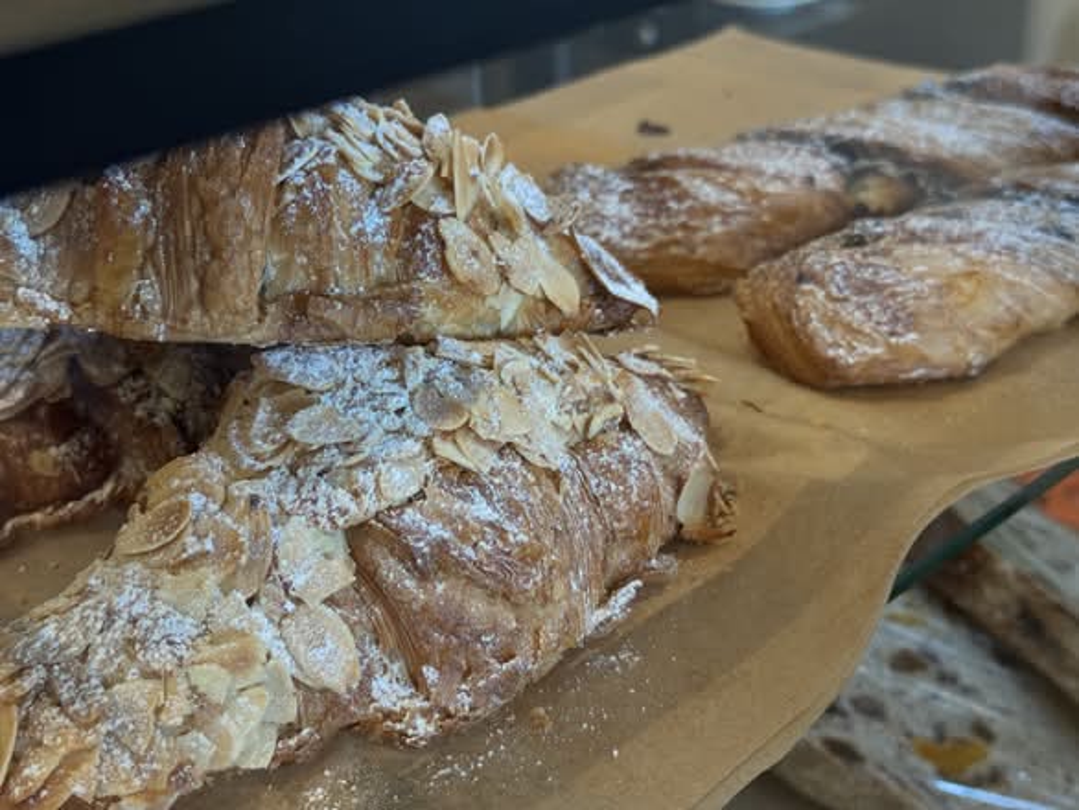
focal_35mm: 48
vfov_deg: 30.3
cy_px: 405
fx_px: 1497
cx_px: 540
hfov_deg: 39.6
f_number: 1.78
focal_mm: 6.76
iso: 64
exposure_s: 1/100
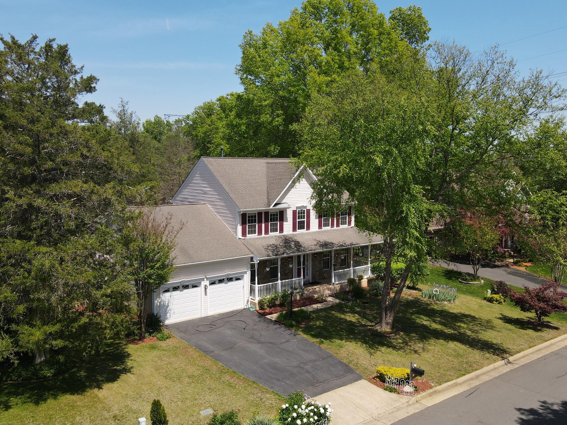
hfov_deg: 63.4
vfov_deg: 49.8
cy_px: 216
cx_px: 286
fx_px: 459
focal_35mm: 28
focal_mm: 4.5
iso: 100
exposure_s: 1/640
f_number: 2.8
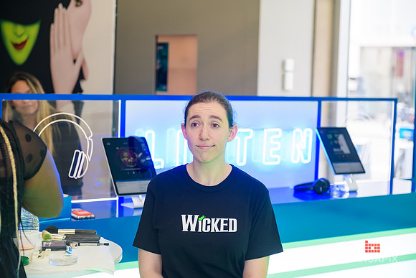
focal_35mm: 70
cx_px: 208
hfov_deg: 28.8
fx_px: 809
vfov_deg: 19.5
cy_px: 139
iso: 400
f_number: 3.2
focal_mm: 70
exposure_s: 1/125
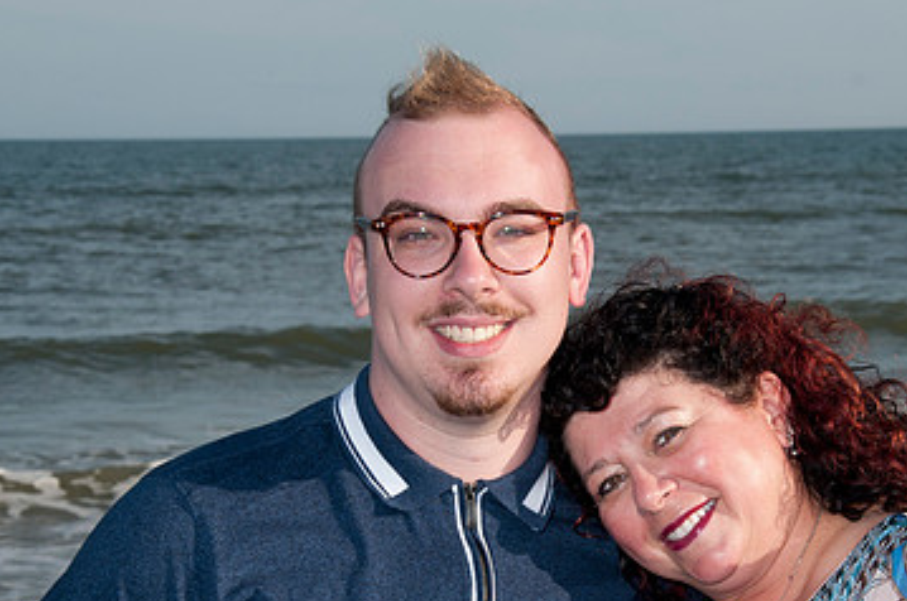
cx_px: 586
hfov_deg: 16.3
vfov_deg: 10.8
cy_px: 395
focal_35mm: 126
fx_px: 3169
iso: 100
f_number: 11
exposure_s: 1/250
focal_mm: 52
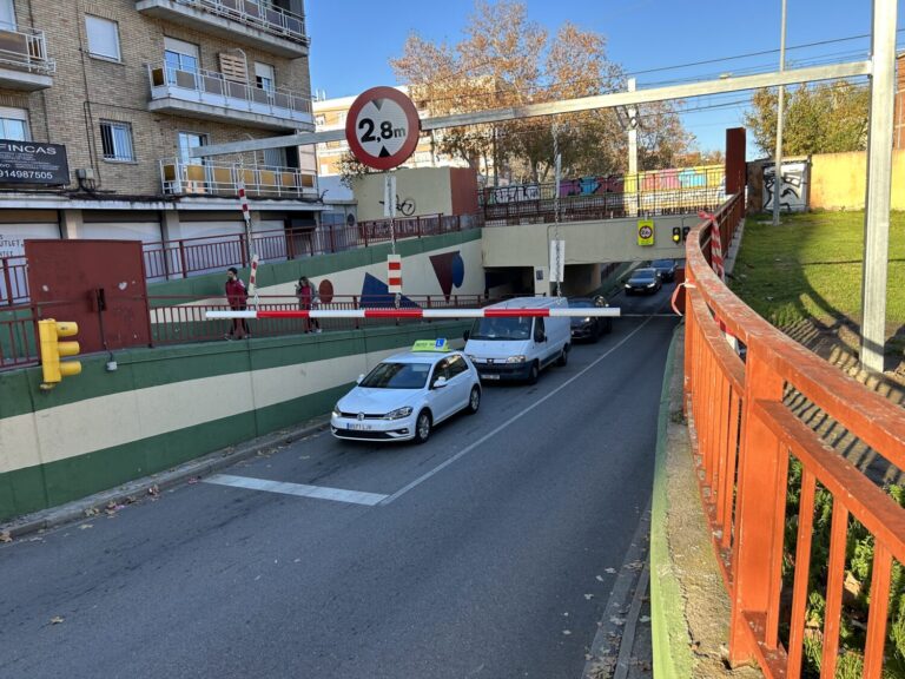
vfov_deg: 53.1
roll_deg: +3.2
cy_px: 340
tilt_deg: -8.7
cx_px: 452
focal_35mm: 26
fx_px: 680
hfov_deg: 67.3
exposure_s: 1/696
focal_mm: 5.7
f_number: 1.5
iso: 50
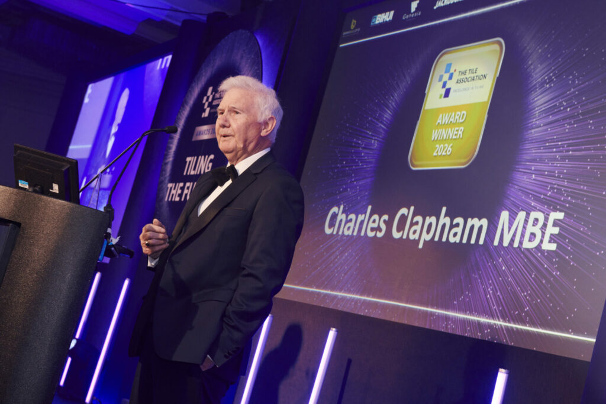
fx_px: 1178
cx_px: 303
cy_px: 202
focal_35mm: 70
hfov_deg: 28.8
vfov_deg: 19.5
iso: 2000
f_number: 7.1
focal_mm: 70
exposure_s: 1/160
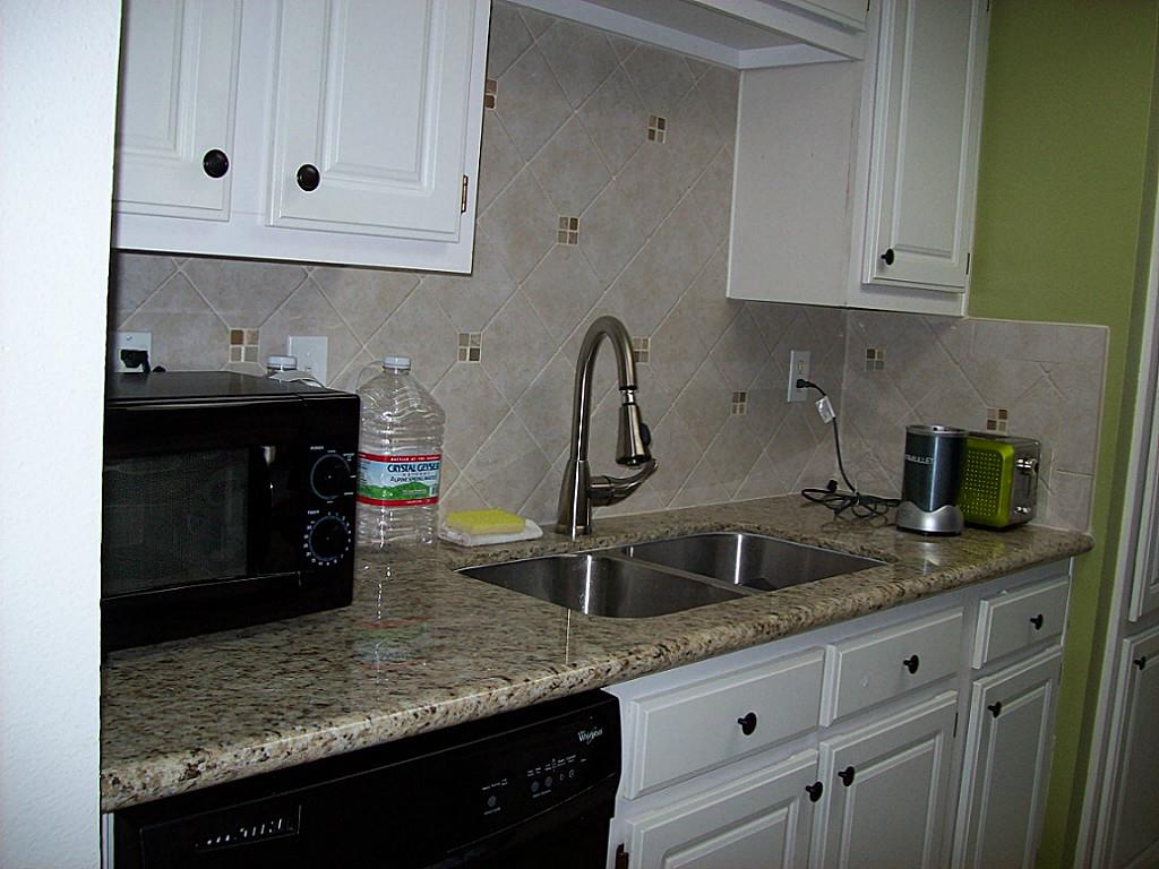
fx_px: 1205
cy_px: 434
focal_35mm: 36
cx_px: 580
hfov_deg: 51.4
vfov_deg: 39.7
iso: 80
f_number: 2.7
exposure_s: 1/64
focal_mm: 6
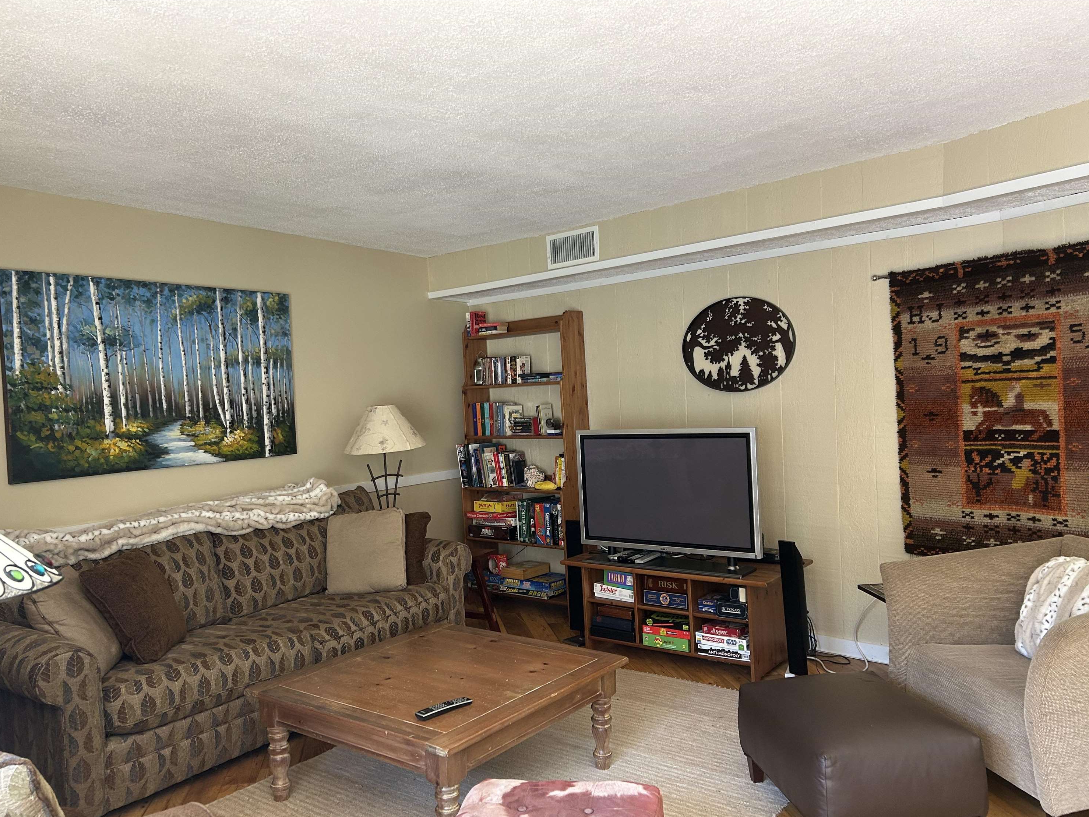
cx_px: 532
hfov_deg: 65.3
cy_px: 419
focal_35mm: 27
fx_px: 849
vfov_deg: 51.4
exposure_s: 1/78
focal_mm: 5.7
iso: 125
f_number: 1.5
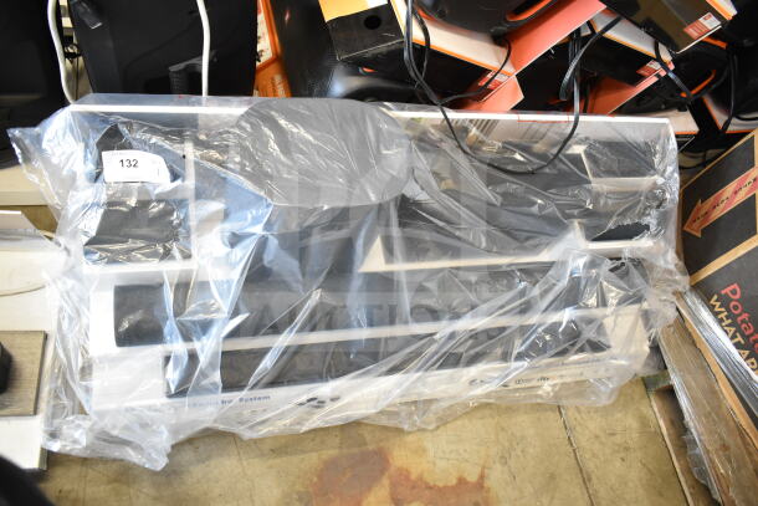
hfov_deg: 61.9
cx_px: 379
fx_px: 632
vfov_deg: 43.6
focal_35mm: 30
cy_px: 253
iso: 1600
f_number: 3.5
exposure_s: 1/40
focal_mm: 20
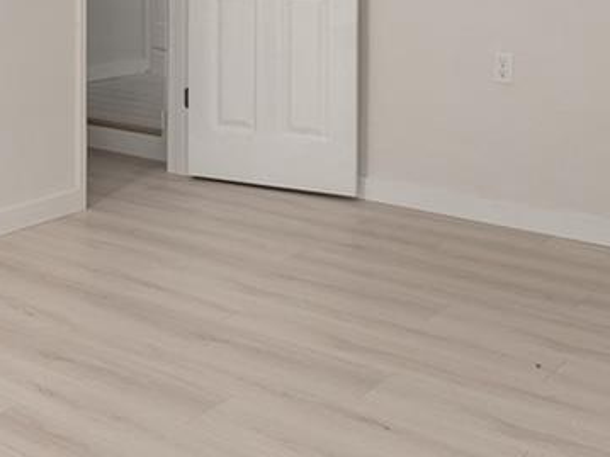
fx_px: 1057
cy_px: -78
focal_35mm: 60
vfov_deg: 22.6
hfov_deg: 29.8
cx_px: -15
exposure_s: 1/2.5
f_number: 7.1
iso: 320
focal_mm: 14
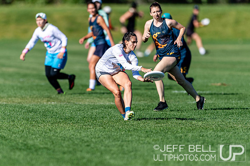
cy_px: 87
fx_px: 5346
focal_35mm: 770
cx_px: 109
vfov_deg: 1.8
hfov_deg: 2.7
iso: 125
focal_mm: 400
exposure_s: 1/2500
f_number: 2.8
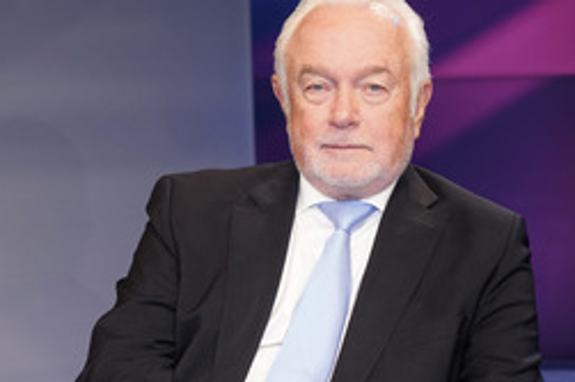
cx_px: 258
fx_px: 1437
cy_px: 288
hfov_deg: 22.6
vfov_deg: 15.1
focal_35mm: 90
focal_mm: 50
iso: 2000
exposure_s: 1/125
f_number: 5
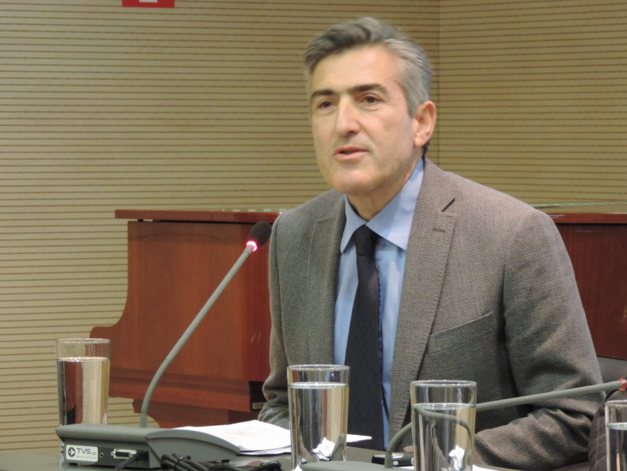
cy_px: 220
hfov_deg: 10.0
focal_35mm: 198
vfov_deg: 7.5
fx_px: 3587
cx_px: 329
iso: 800
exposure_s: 1/13
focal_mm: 33
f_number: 4.6
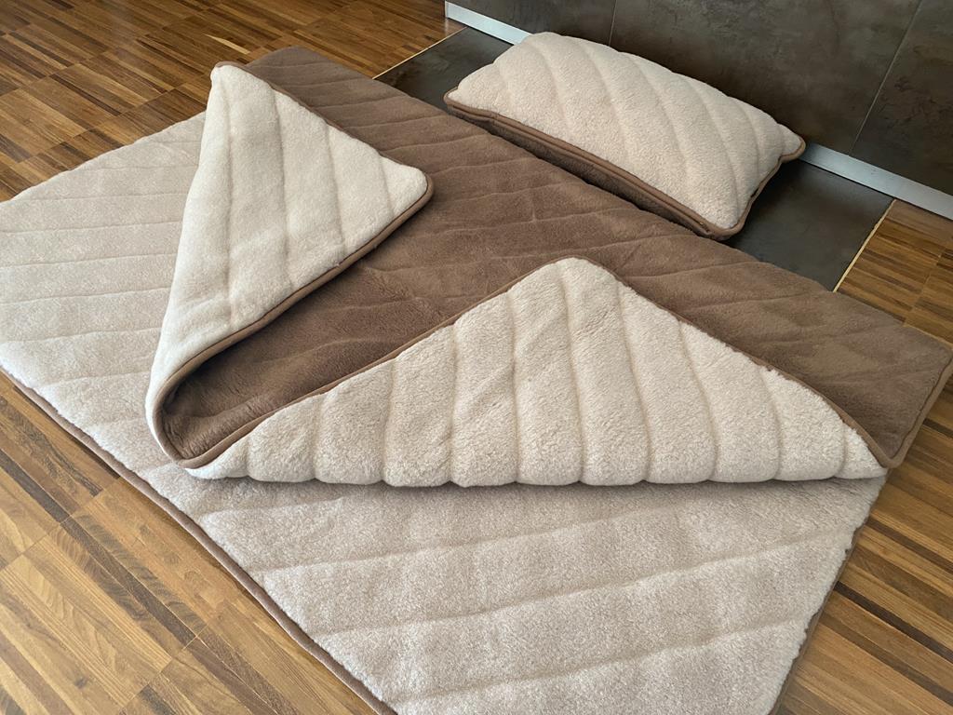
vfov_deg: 53.1
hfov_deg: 67.3
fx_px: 716
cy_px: 358
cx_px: 476
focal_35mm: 26
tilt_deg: -50.0
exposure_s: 1/60
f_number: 1.8
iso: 250
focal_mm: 4.25
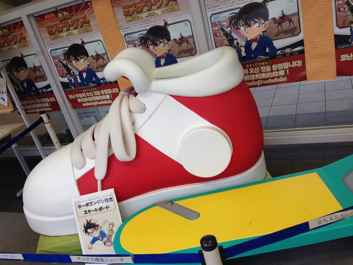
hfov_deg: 55.4
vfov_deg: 42.9
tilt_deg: -23.3
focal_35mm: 33
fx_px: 337
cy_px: 132
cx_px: 176
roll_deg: +16.2
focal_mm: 4.12
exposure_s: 1/120
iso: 64
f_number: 2.4
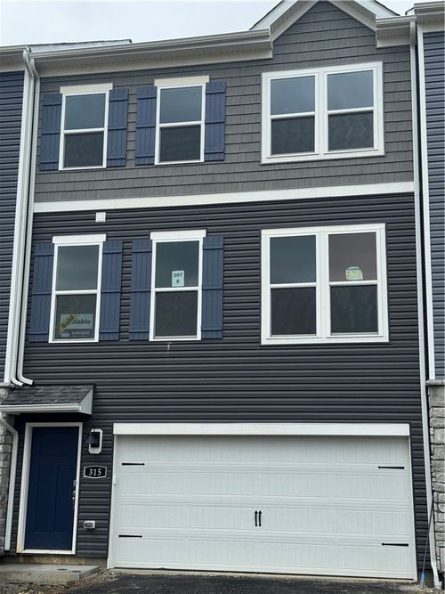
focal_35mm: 48
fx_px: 823
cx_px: 222
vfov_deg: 39.7
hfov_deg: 30.3
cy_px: 297
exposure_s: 1/1263
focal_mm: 6.76
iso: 64
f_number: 1.78
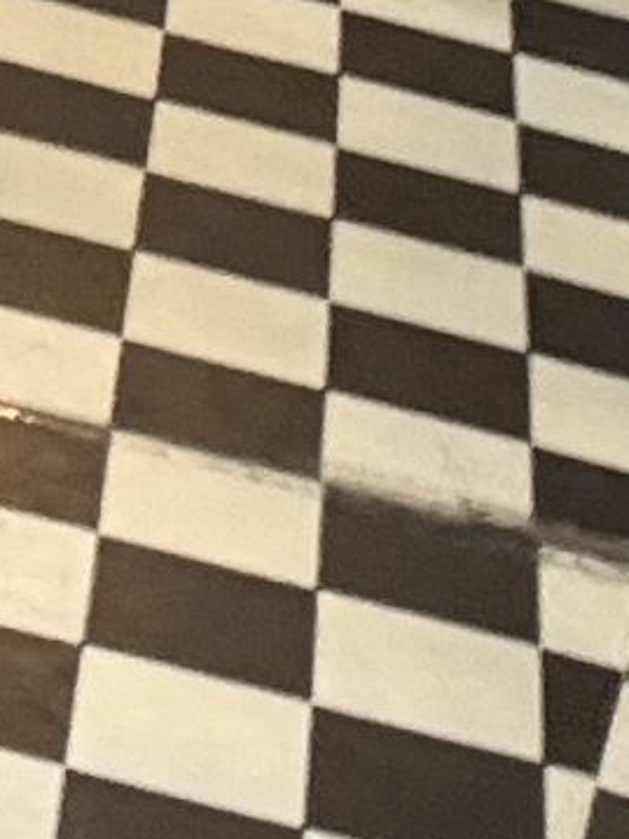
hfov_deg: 6.8
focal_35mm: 214
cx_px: -353
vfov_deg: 8.8
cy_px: -755
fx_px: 5188
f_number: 1.9
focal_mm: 2.69
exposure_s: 1/50
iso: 125
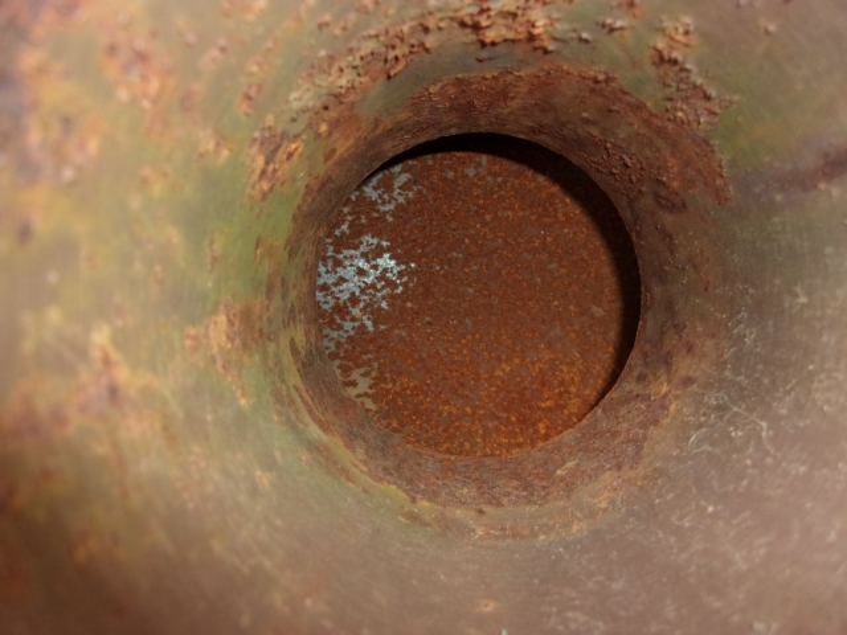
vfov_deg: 51.4
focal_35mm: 27
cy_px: 318
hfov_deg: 65.3
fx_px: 661
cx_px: 424
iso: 125
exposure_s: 1/34
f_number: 3
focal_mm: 4.9
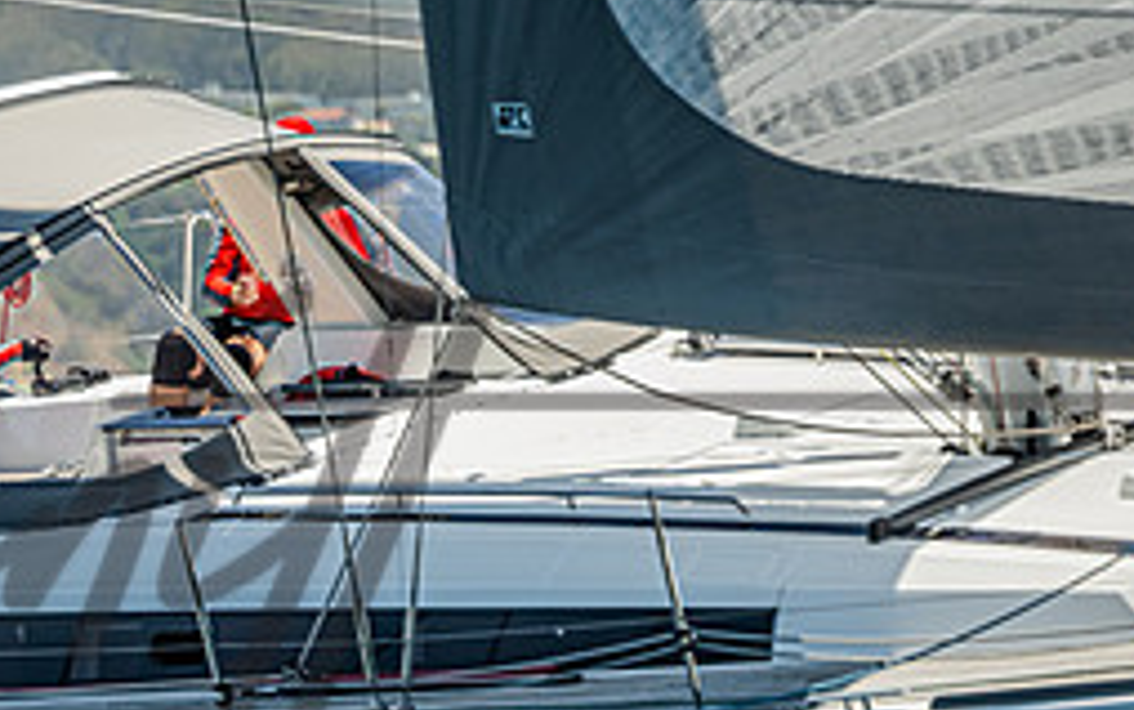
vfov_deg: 1.8
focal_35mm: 745
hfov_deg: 2.8
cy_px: 623
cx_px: -321
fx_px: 23035
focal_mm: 270
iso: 320
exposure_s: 1/640
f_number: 5.6
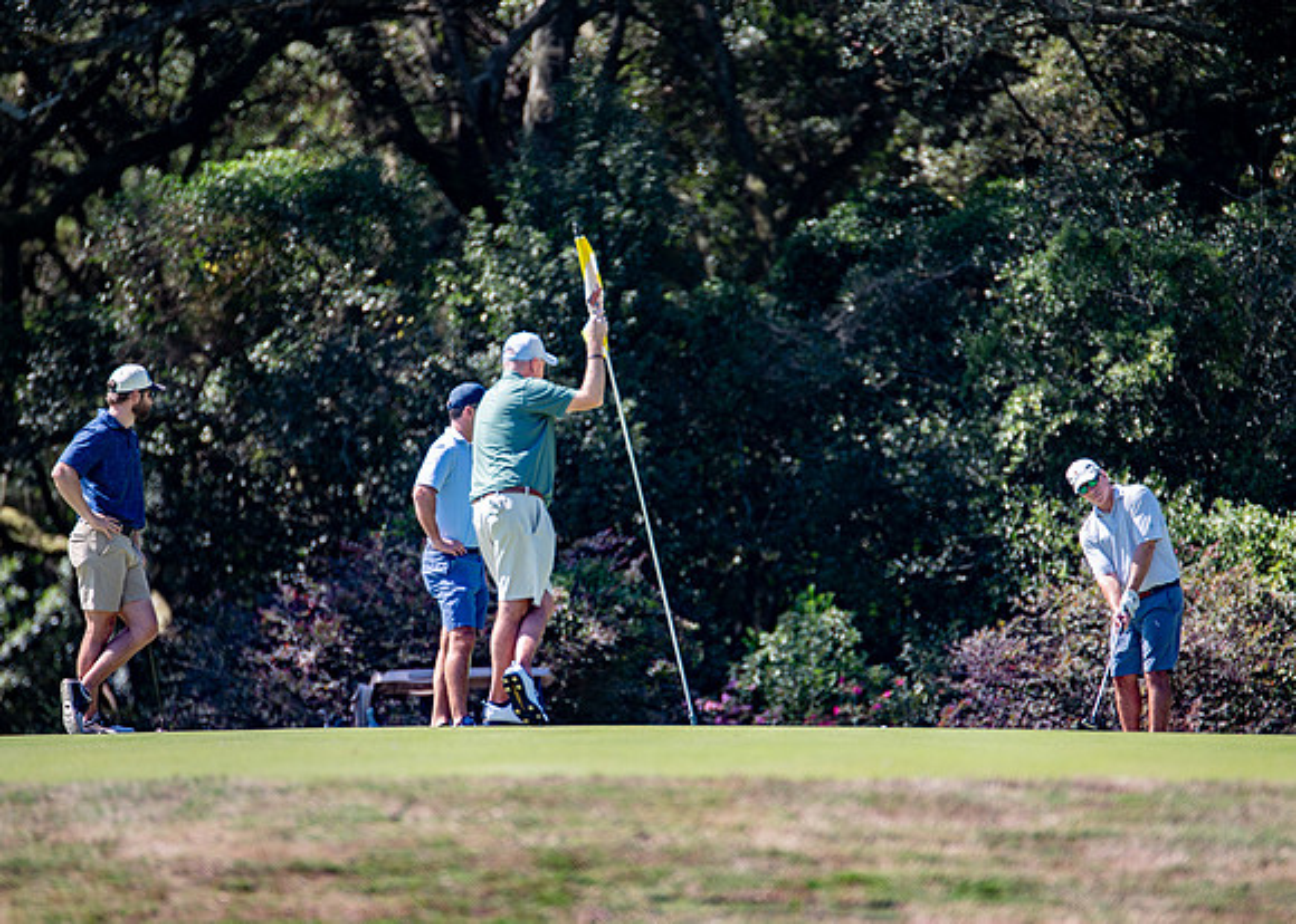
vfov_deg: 5.8
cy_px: 485
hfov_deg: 8.1
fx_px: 9172
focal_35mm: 249
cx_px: 648
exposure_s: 1/1000
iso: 100
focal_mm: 200
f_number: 2.8
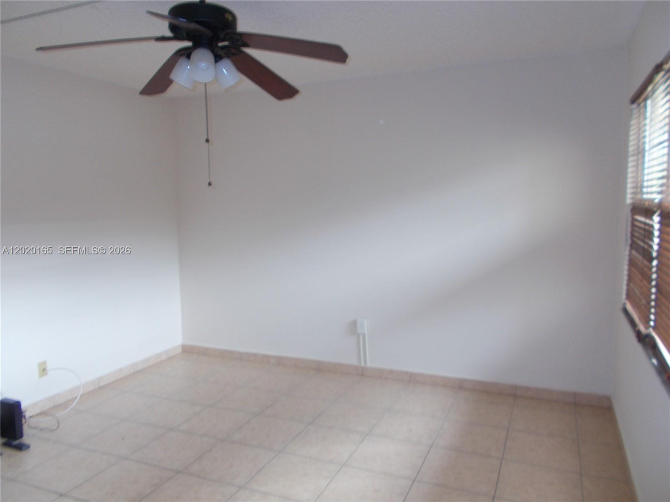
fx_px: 503
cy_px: 251
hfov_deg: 67.3
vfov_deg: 53.1
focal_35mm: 26
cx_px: 335
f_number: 3.2
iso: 80
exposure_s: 1/8
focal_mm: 4.6
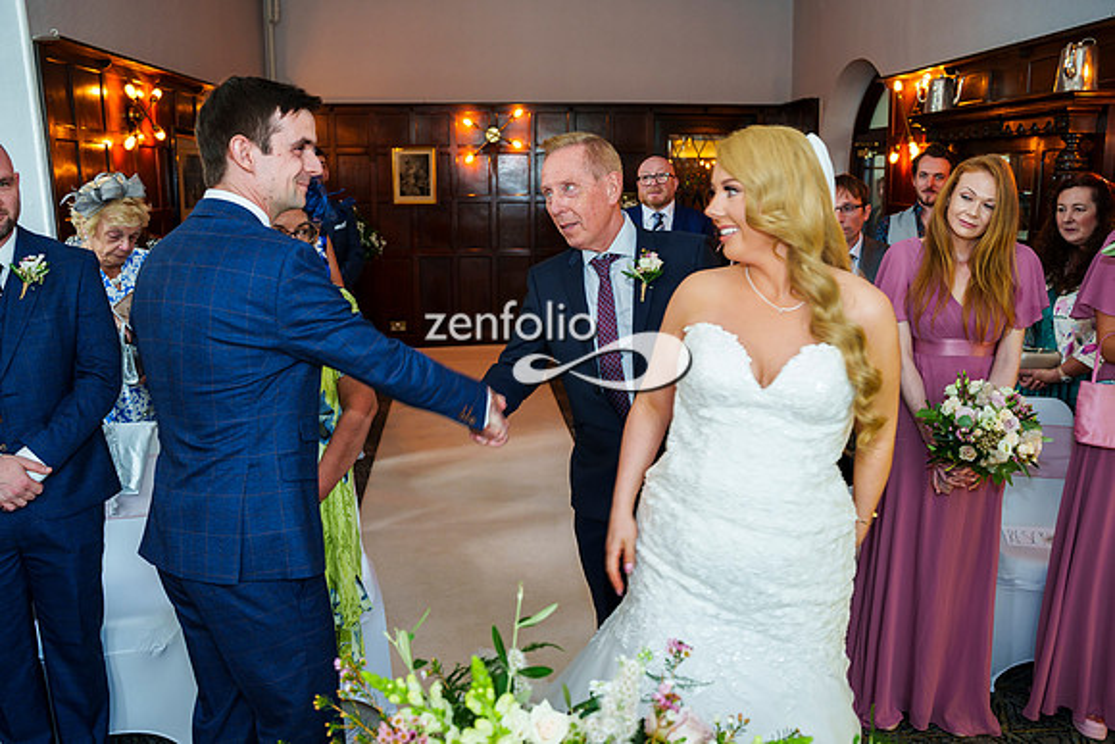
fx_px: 891
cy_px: 372
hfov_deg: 64.1
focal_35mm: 29
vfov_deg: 45.3
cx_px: 558
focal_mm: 28
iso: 640
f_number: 4.5
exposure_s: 1/60
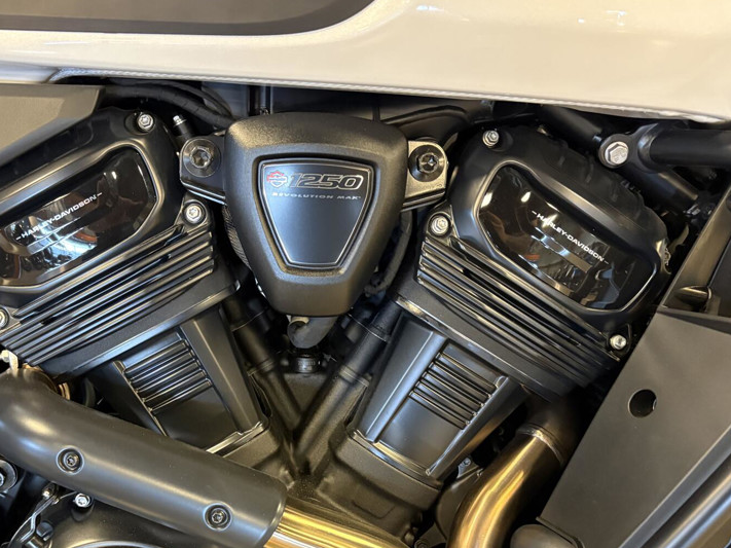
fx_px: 823
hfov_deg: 47.8
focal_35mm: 39
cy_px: 387
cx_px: 335
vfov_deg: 36.2
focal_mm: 5.96
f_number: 1.6
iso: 640
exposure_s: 1/38
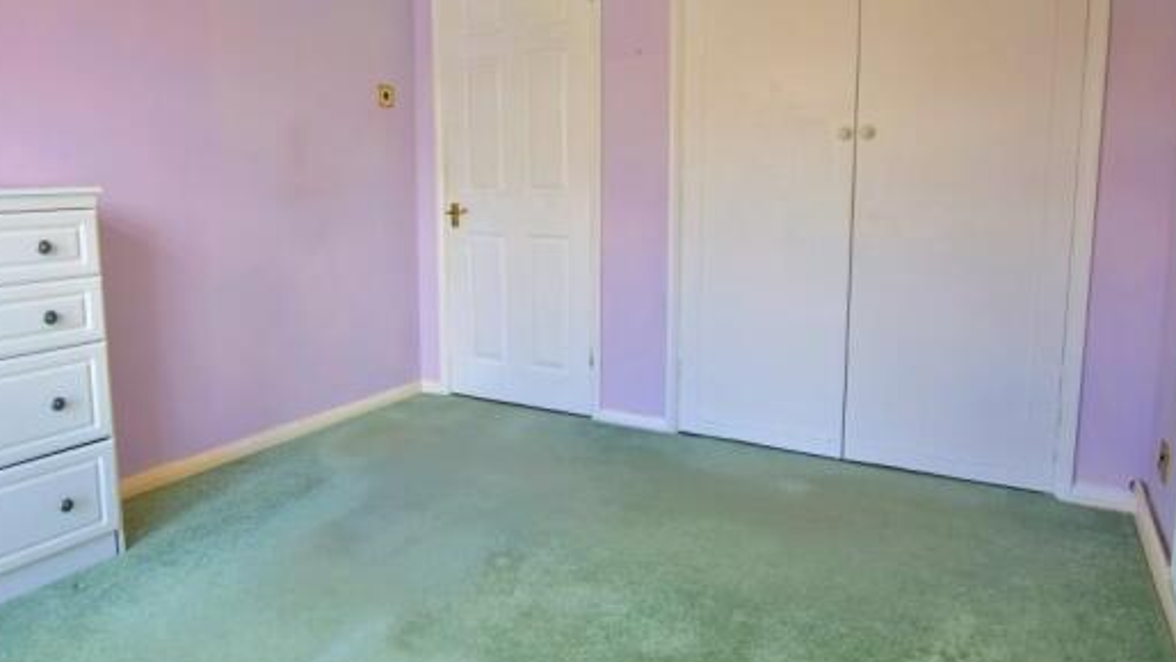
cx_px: 458
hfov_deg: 85.3
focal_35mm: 20
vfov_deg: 55.7
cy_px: 280
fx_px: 624
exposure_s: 1/125
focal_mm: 10
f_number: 3.5
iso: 360
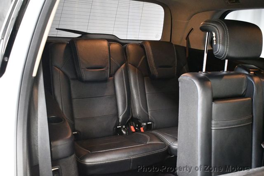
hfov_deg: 53.2
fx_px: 264
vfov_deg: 36.8
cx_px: 132
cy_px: 88
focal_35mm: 36
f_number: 4
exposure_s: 1/50
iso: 12800
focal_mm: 24
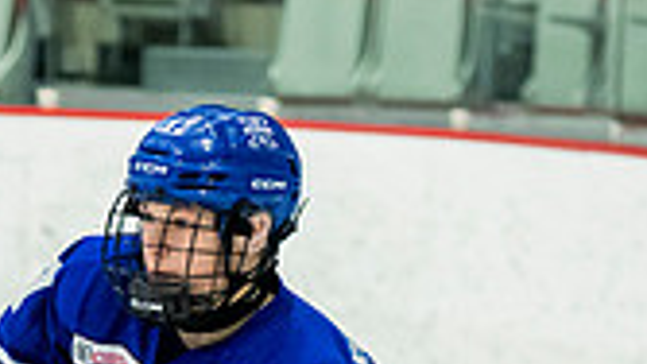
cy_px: 698
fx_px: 8270
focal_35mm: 482
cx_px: 40
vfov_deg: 2.5
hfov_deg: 4.5
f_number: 3.2
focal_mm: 86
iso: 1600
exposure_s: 1/1000
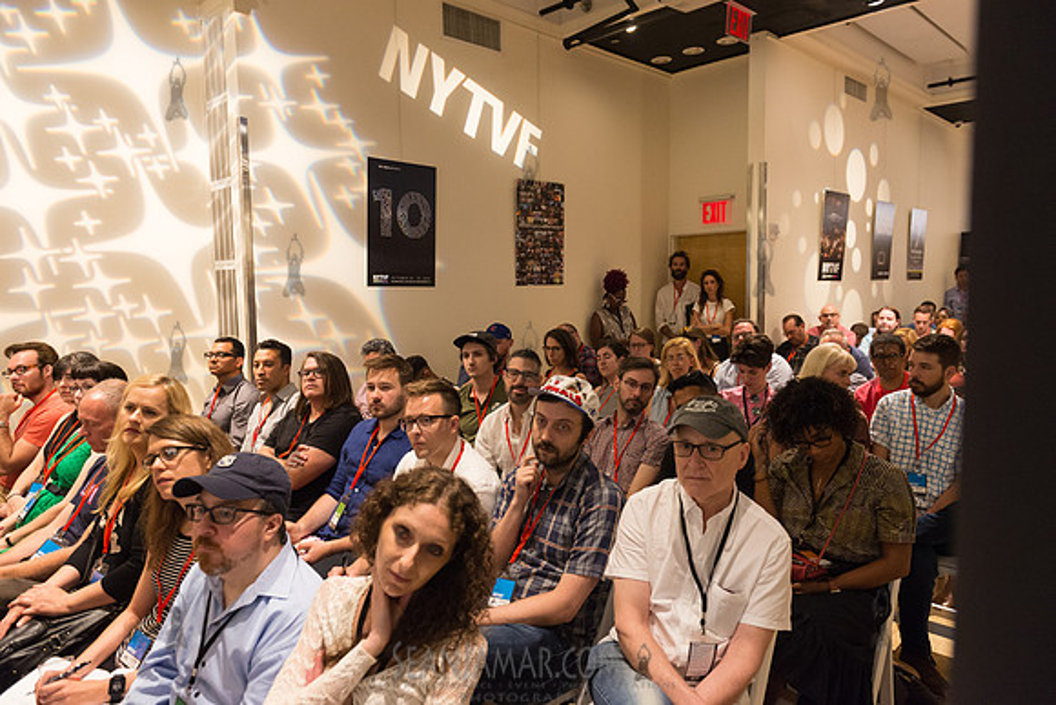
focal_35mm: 24
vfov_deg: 53.2
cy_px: 352
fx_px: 704
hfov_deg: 73.7
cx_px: 528
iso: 3200
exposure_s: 1/125
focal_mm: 24
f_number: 4
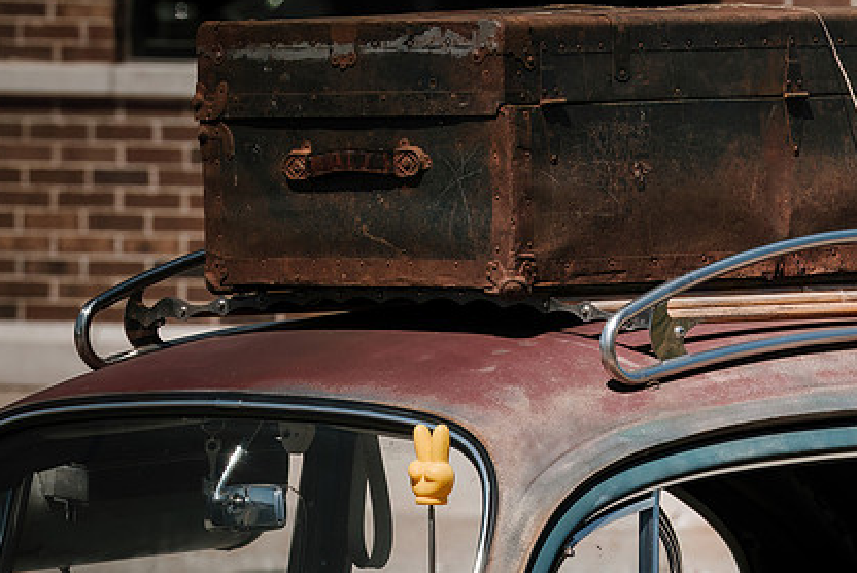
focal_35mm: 460
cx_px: 627
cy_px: 334
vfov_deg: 3.0
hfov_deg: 4.5
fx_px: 10958
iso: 125
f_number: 8
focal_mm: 192.3
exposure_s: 1/200
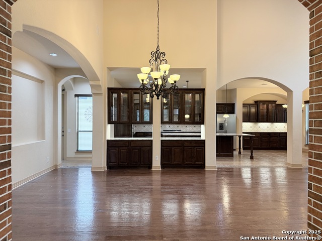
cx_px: 161
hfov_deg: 71.6
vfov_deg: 56.8
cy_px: 120
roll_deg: +0.1
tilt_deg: +0.0
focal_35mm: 24
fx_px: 223
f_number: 1.78
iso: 320
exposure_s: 1/120
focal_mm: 6.76
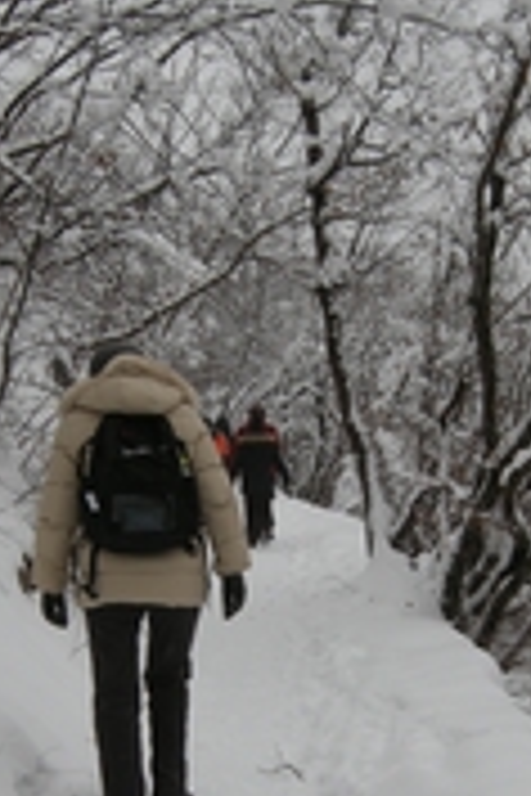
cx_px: 232
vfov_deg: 27.6
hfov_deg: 18.9
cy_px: 612
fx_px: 1593
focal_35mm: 72
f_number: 3.8
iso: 64
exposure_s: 1/148
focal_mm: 7.5
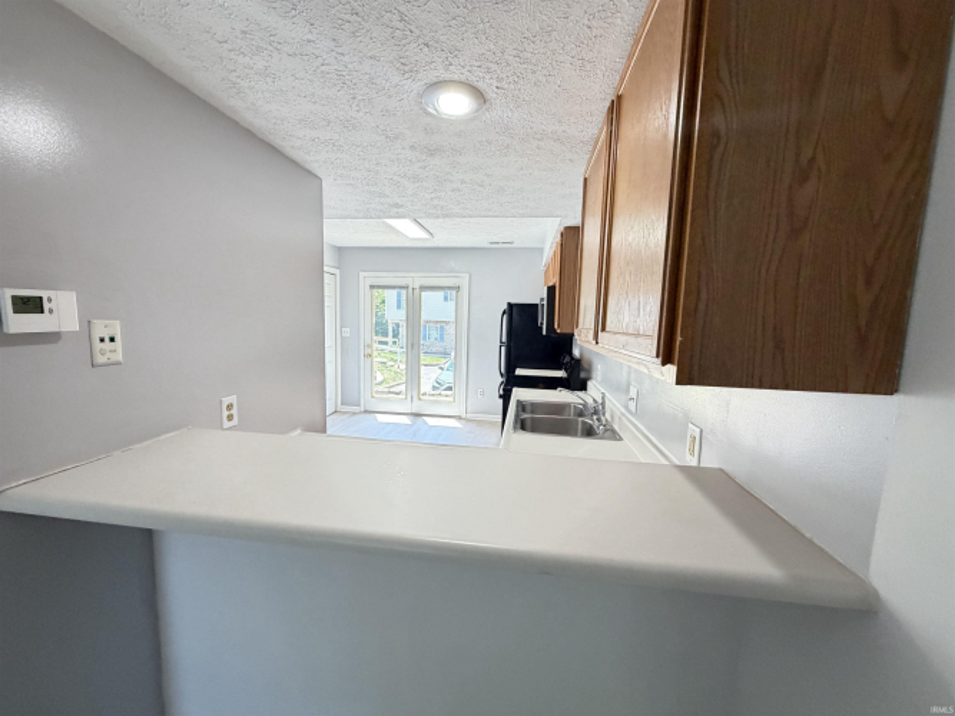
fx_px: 386
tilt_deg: -6.1
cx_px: 478
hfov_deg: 102.1
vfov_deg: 85.7
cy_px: 358
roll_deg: +0.7
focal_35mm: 14
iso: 320
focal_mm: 2.22
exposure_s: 1/120
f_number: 2.2
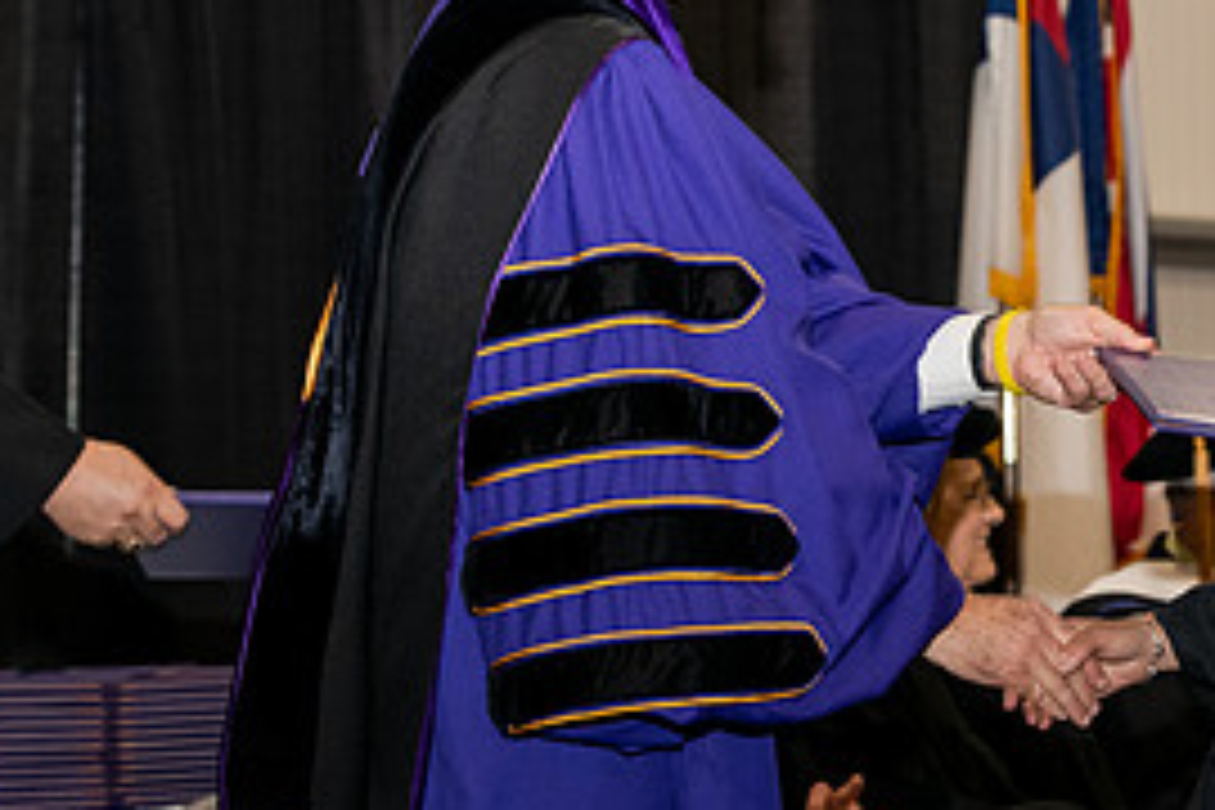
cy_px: 362
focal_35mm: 172
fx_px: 5805
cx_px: 1202
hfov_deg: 11.8
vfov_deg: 8.0
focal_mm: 80
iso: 1600
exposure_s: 1/200
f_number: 5.6
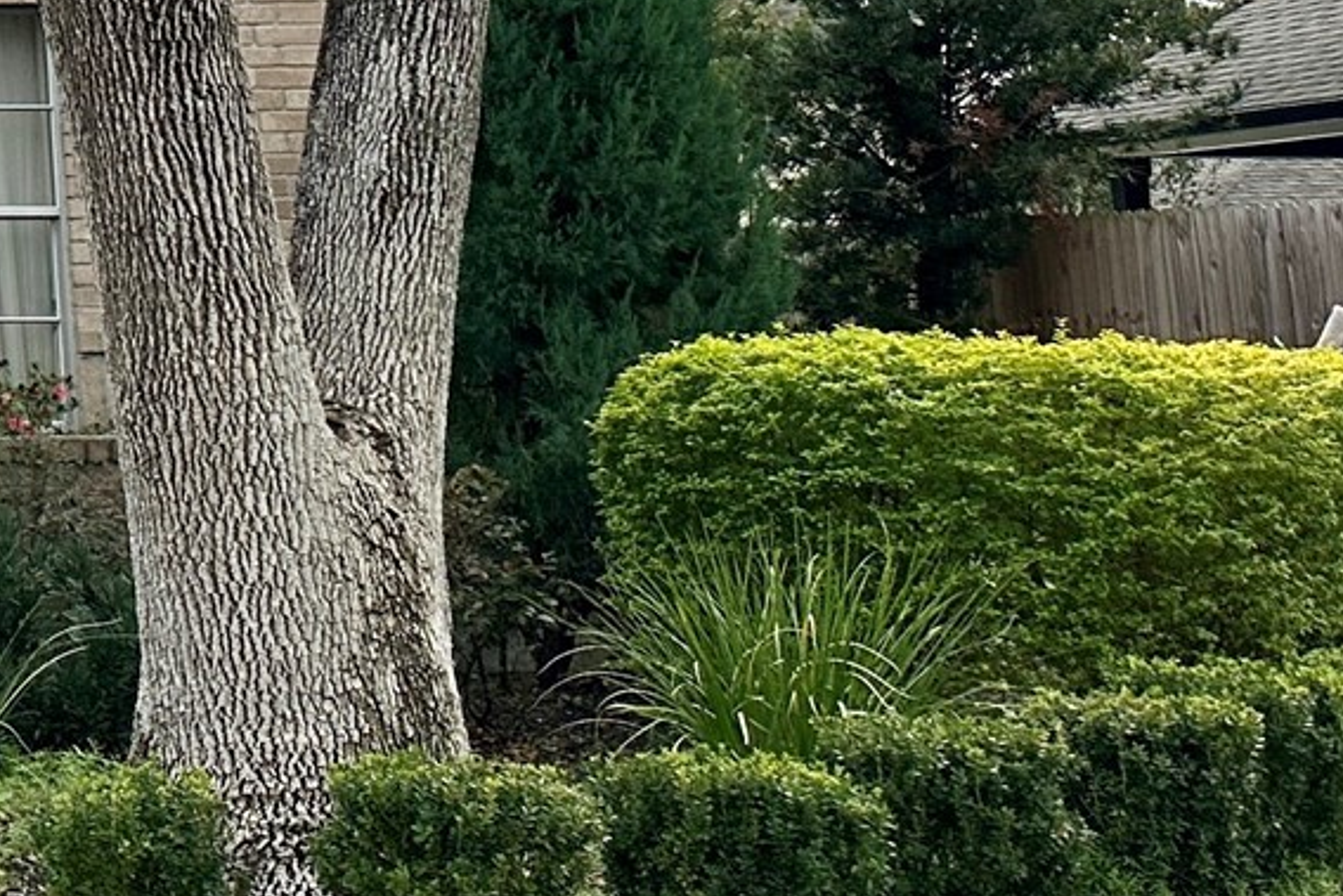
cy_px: -109
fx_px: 3358
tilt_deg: +6.5
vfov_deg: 14.8
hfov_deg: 18.5
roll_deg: +0.3
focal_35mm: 90
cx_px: -948
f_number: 1.78
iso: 80
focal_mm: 6.86
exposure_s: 1/4762
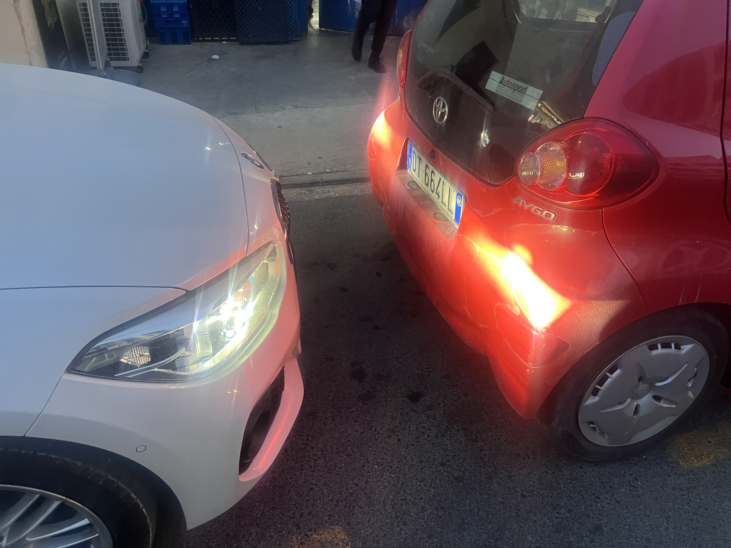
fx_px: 549
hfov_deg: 67.3
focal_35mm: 26
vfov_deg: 53.1
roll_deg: -0.8
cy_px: 274
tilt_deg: -30.5
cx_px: 366
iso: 320
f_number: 1.5
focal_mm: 5.7
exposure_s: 1/56
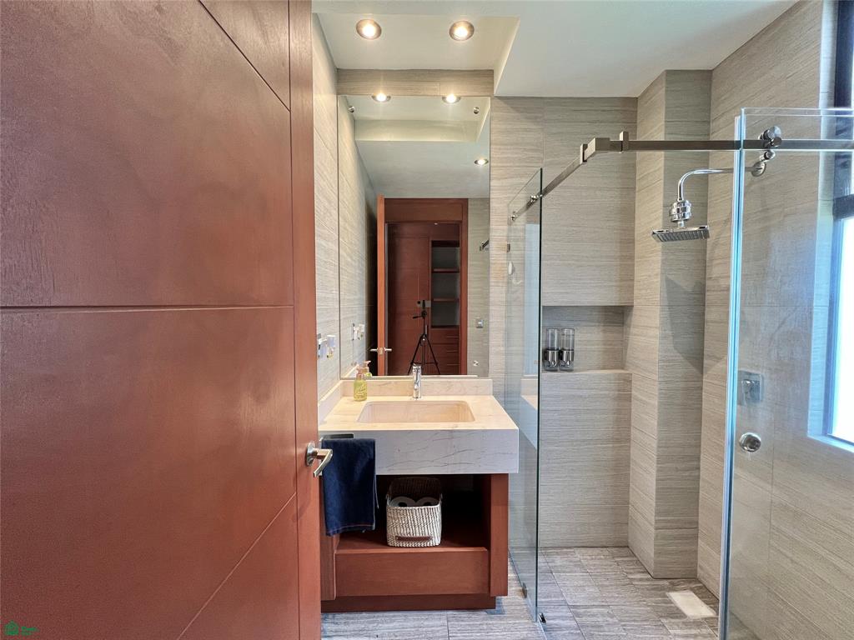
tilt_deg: -2.5
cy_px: 320
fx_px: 321
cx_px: 427
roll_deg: -0.3
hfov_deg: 106.2
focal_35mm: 13
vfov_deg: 89.9
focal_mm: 1.57
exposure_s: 1/60
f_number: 1.8
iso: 160
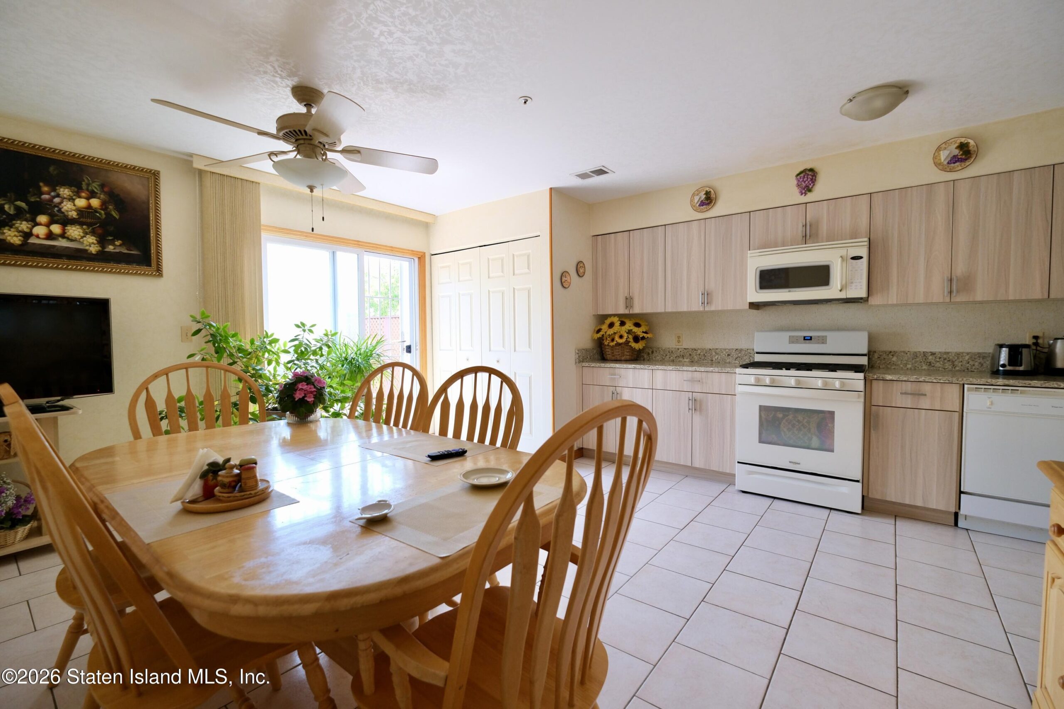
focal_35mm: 15
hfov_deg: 100.4
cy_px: 354
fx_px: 443
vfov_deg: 77.3
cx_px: 532
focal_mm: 10
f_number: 4
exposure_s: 1/100
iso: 800
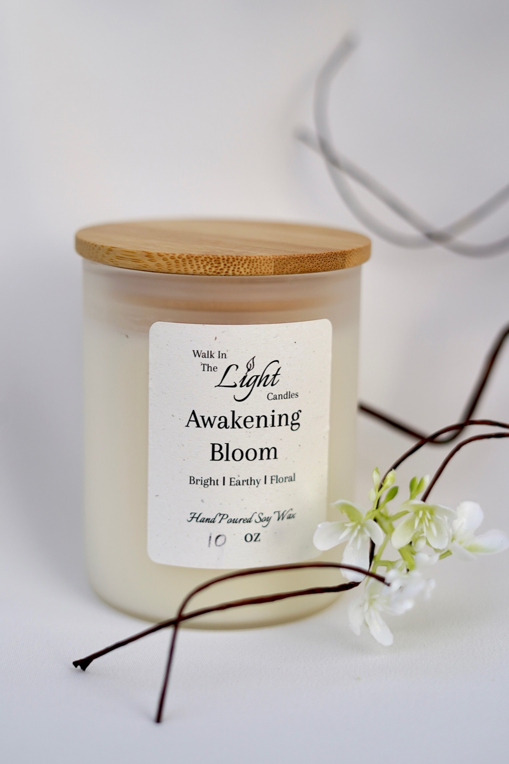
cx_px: 254
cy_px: 382
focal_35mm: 50
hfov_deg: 27.0
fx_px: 1061
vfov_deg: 39.6
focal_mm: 50
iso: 160
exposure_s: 1/800
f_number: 2.8
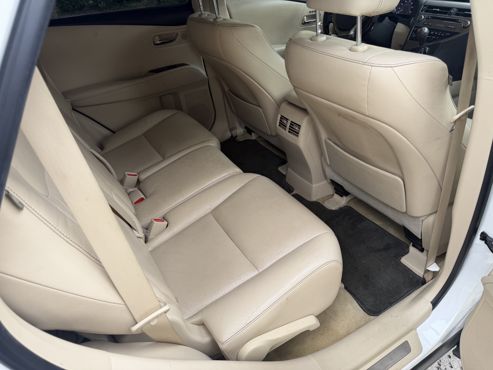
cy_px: 185
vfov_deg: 56.8
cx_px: 246
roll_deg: +0.3
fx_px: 342
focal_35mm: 24
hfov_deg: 71.6
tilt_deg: -32.9
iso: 64
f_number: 1.78
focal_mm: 6.76
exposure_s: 1/187
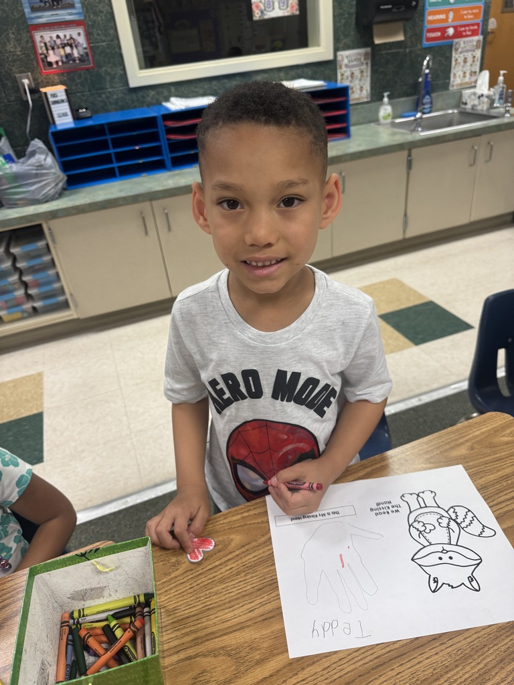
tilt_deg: -30.8
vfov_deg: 71.6
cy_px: 342
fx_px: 475
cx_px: 257
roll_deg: +7.9
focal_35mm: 24
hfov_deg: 56.8
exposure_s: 1/120
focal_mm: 6.76
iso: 160
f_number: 1.78
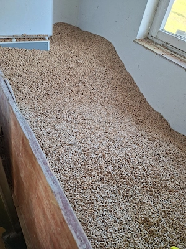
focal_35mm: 23
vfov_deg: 73.9
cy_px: 124
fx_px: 165
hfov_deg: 58.9
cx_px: 93
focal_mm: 5.54
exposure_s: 1/100
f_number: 1.8
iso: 250
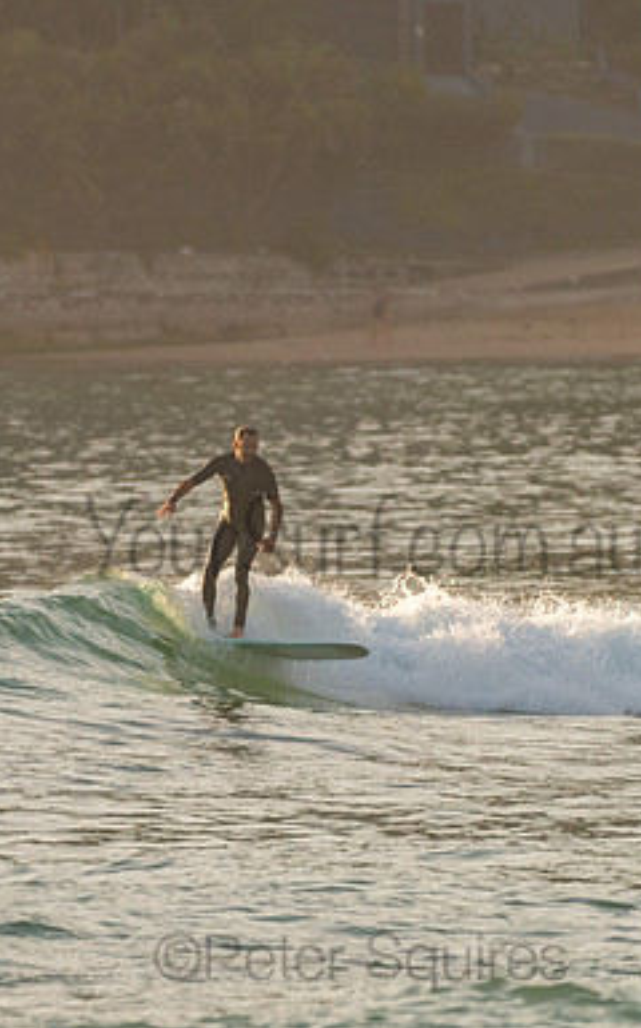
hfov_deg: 1.4
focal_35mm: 941
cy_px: 630
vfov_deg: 2.2
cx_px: 224
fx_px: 26351
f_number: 5.6
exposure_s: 1/500
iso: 450
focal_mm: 500
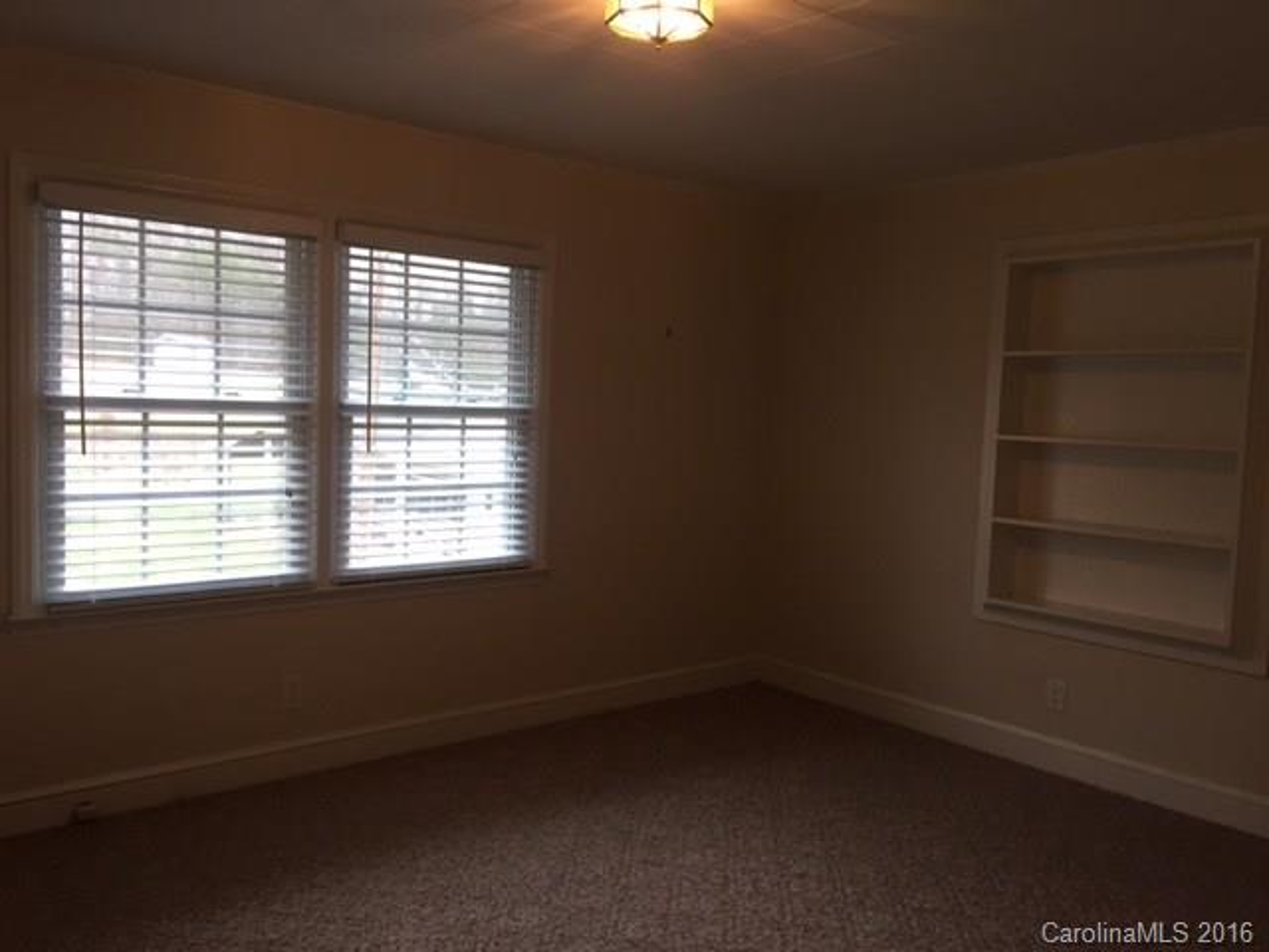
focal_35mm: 29
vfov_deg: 48.2
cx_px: 634
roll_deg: -2.3
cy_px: 476
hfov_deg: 61.7
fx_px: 1063
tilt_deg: -6.1
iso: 40
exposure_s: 1/30
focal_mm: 4.15
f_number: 2.2
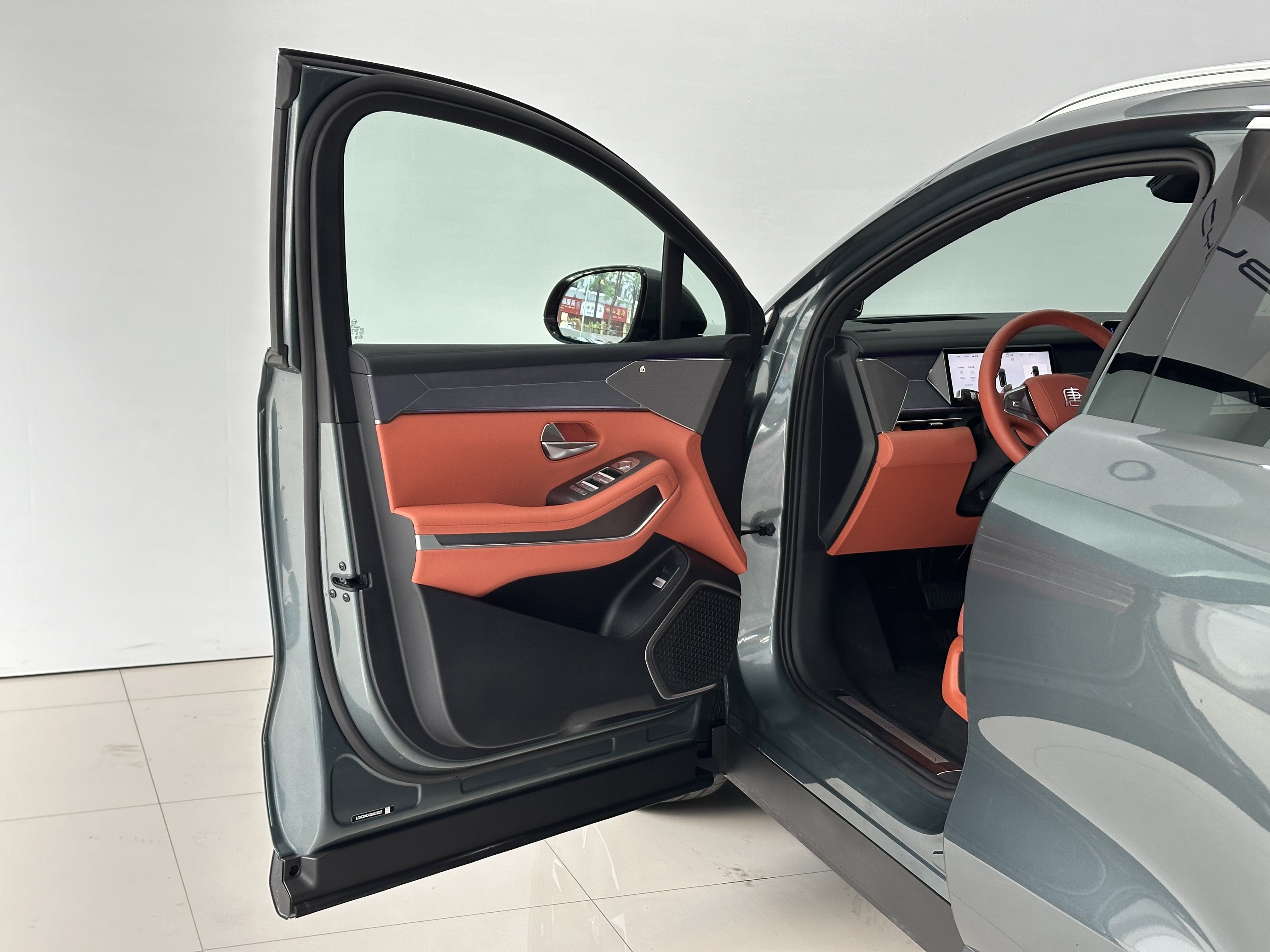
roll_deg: -1.4
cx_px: 635
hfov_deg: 39.7
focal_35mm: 48
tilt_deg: -10.1
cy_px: 476
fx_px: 1761
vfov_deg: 30.3
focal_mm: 6.86
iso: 80
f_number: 1.78
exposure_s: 1/98
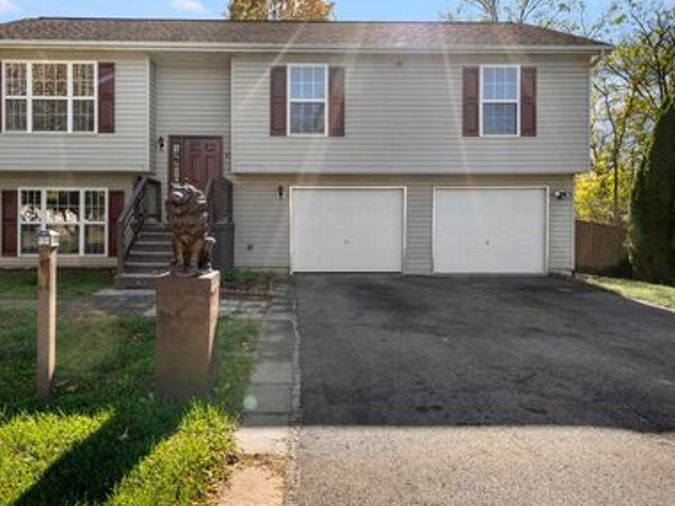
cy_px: 219
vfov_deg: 56.6
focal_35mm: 24
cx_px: 306
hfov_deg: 71.4
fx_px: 468
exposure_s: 1/320
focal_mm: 19
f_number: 8
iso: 640
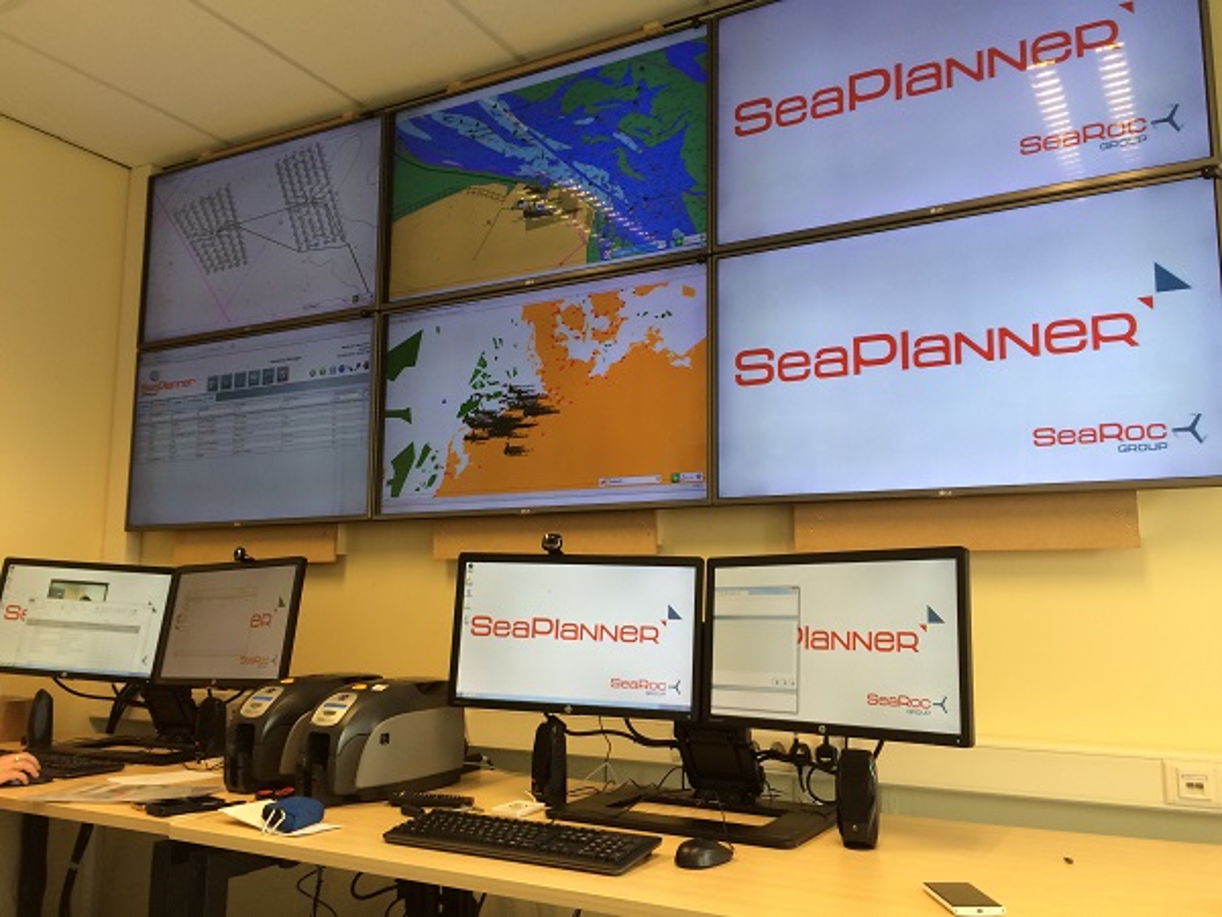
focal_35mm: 29
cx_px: 611
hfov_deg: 61.7
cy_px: 458
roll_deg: -0.1
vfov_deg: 48.2
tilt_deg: +8.8
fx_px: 1024
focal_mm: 4.15
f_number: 2.2
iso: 40
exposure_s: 1/40
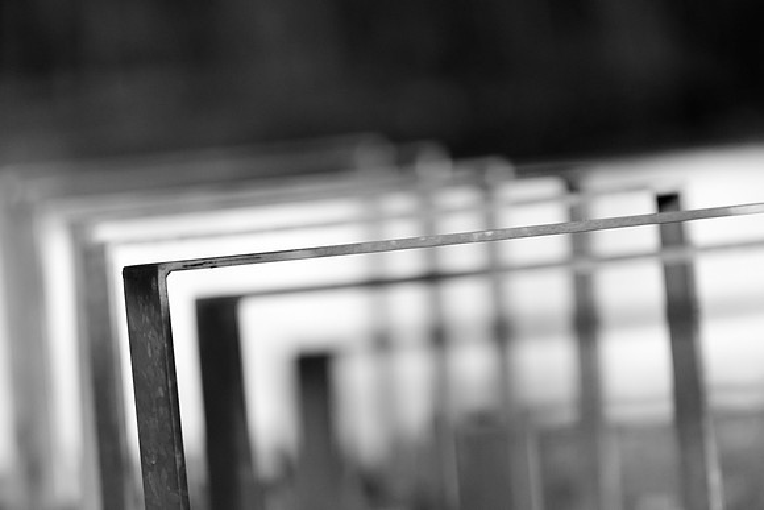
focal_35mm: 300
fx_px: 6368
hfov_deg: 6.9
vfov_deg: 4.6
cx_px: 382
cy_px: 255
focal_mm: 200
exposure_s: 1/6400
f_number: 2
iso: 200
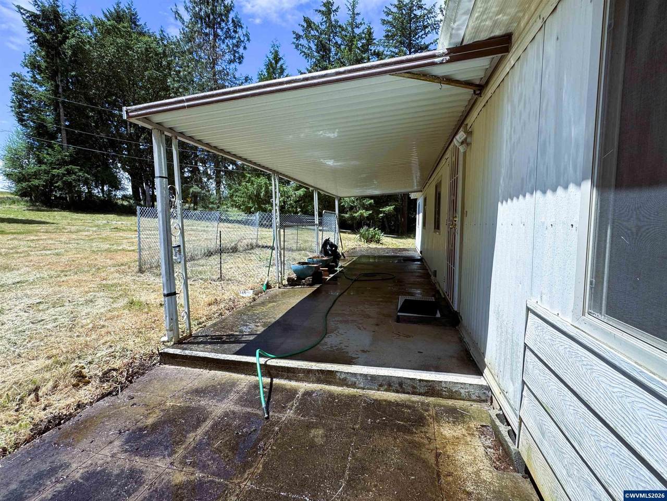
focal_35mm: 16
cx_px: 334
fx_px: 308
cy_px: 250
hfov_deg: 94.5
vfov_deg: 78.1
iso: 50
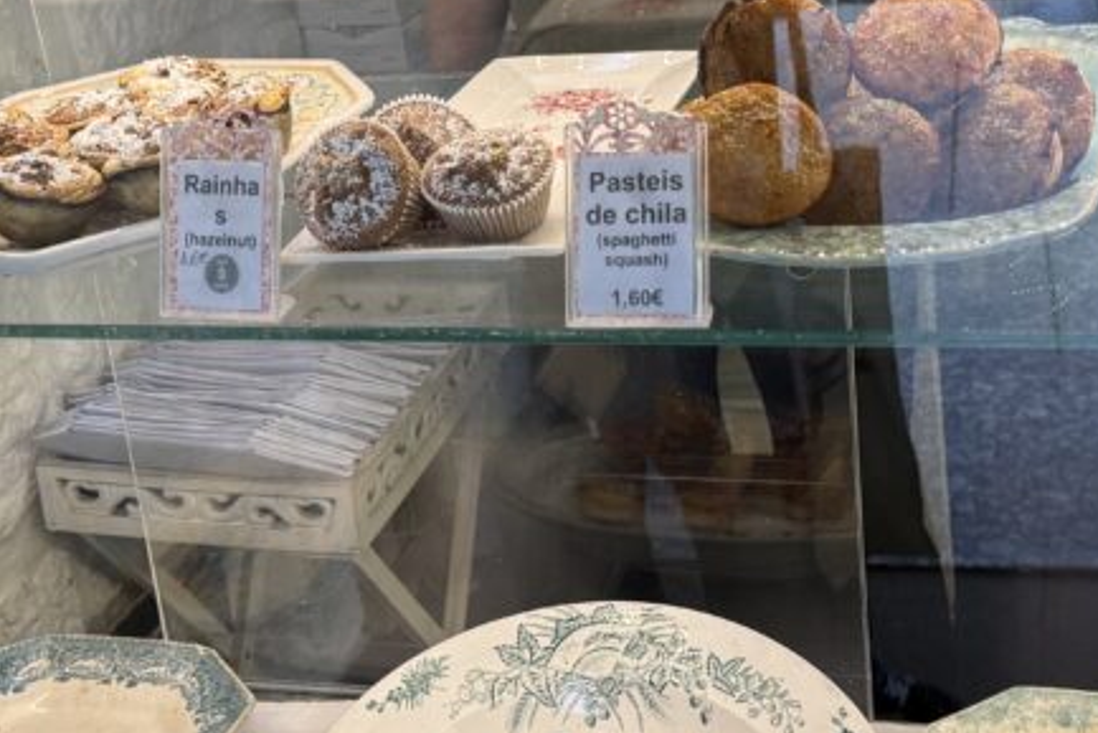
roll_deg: +8.1
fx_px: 1800
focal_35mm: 59
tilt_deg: -20.9
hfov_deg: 33.9
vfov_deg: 23.0
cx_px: 522
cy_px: 294
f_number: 1.78
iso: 160
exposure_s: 1/100
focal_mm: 6.76
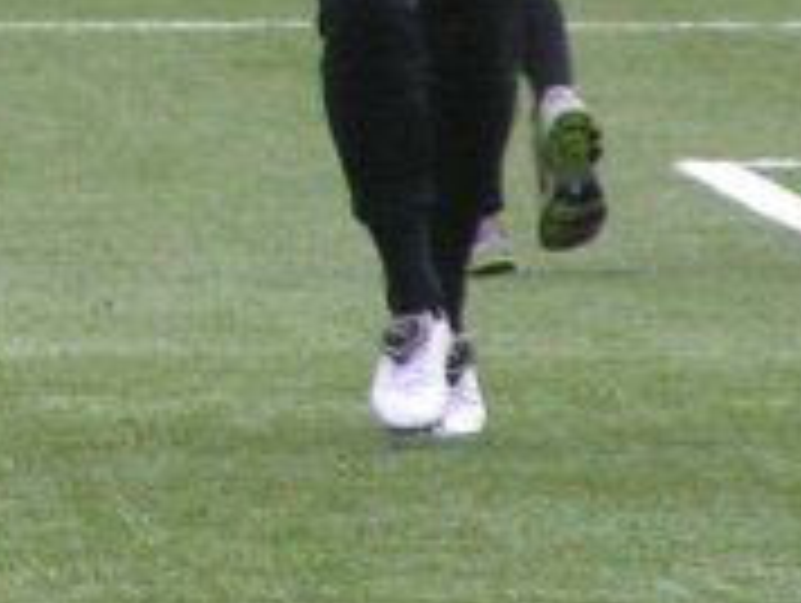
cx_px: -567
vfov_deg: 1.5
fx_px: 22476
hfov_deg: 2.0
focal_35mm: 970
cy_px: -616
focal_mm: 33
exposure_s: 1/250
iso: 125
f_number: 3.5
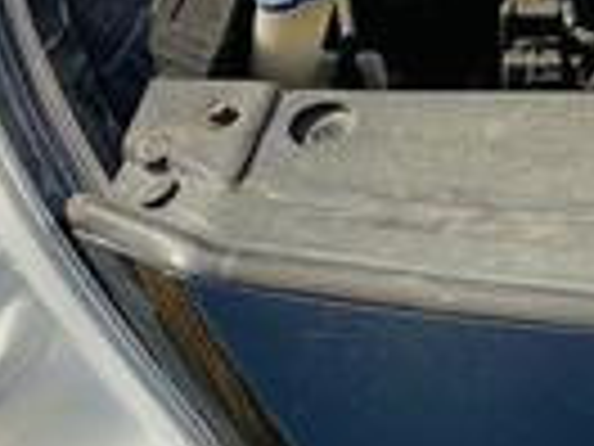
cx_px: 1242
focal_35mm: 128
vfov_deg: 11.0
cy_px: -286
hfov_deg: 13.0
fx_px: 2196
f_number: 1.8
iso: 25
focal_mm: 4.25
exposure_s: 1/459
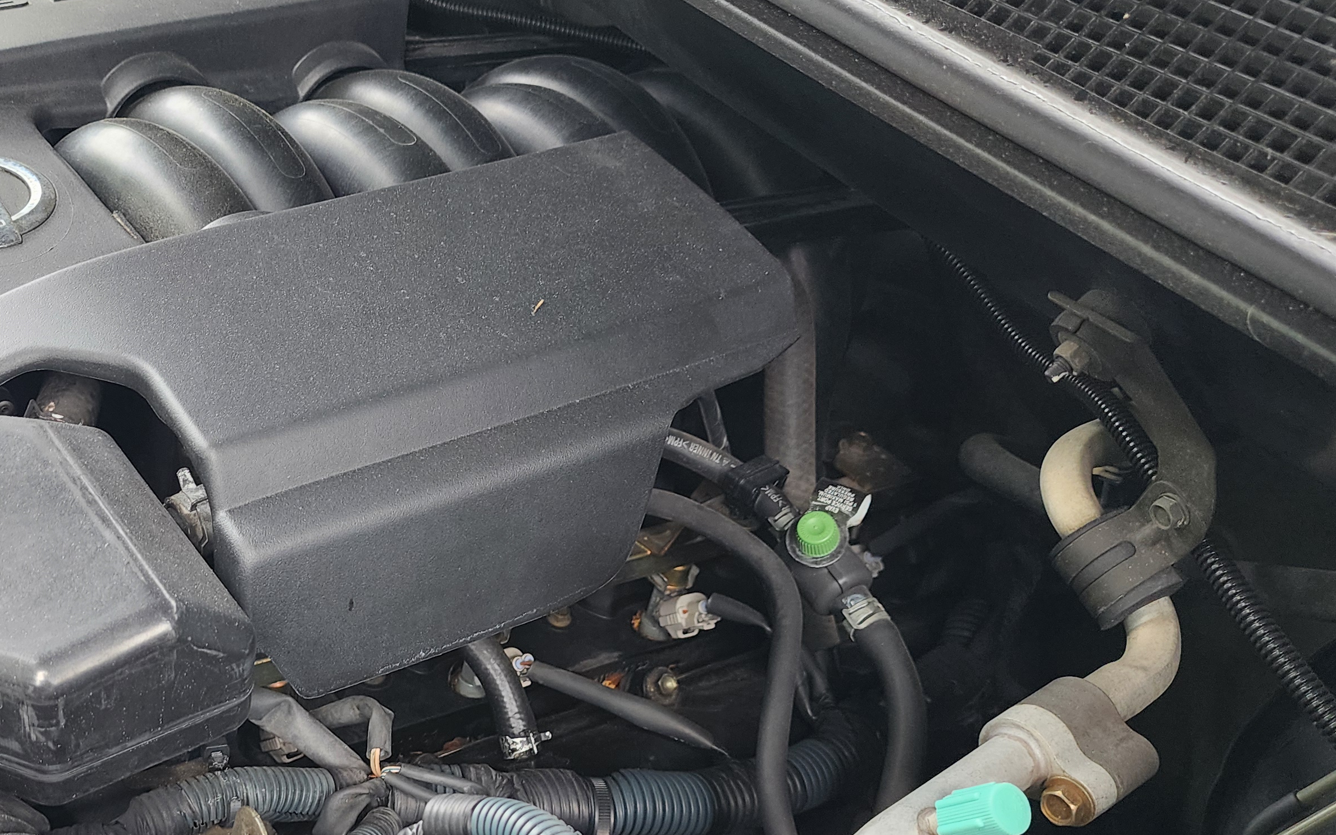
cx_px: 383
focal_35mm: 41
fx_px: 1493
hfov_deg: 46.9
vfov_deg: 30.7
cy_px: 622
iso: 125
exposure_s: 1/180
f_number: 1.8
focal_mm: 6.4
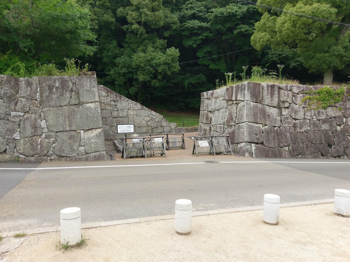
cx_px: 175
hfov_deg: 67.3
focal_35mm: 26
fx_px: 263
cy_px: 131
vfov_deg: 53.1
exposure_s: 1/691
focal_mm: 4.58
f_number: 1.8
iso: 100
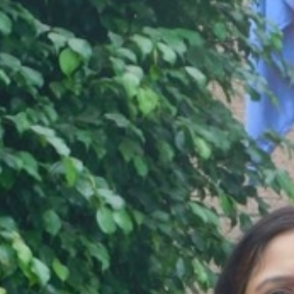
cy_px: 277
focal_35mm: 261
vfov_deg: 6.7
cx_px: 313
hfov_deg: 6.7
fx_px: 2508
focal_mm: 14.2
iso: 125
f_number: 4.4
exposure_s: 1/50
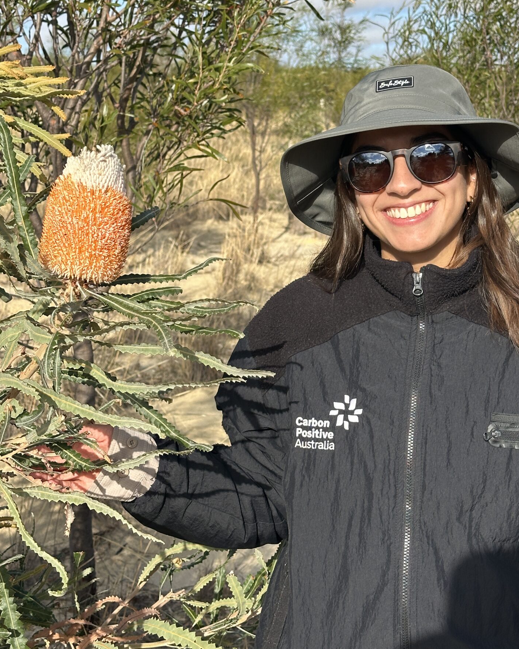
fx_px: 1306
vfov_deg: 27.7
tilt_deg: -3.7
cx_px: 304
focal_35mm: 68
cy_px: 212
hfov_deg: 22.5
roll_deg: +0.3
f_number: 1.78
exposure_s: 1/2597
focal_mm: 6.86
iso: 64
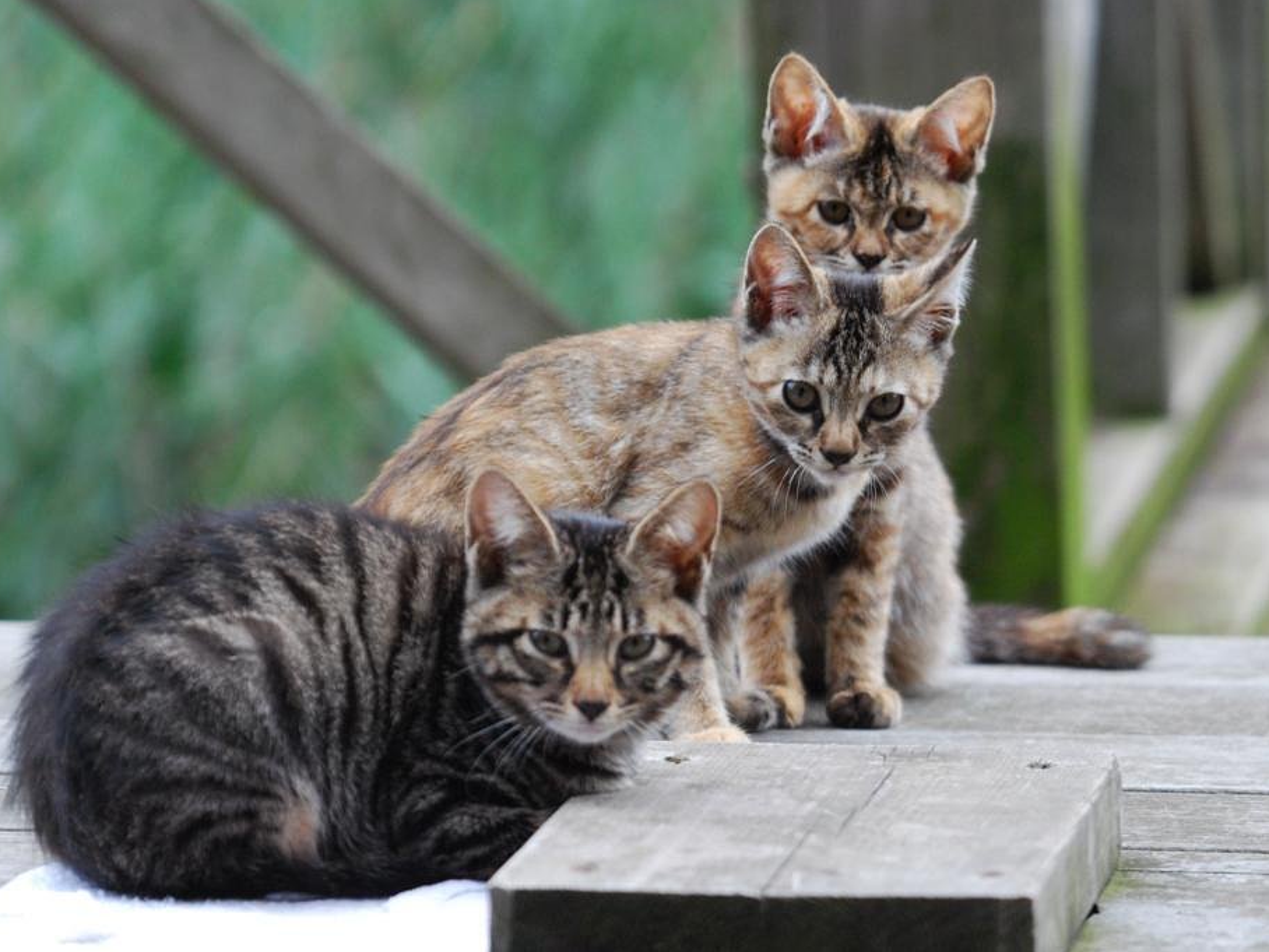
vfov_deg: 4.7
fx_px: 11641
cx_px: 591
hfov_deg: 6.2
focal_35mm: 318
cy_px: 475
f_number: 6
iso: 800
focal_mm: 195
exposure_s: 1/400
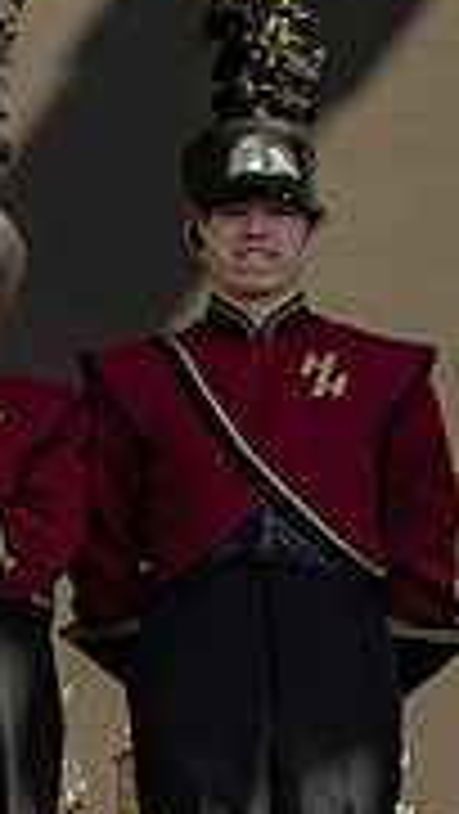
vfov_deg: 10.9
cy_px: 427
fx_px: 4257
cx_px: -591
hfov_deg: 6.0
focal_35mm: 197
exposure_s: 1/250
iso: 180
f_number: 8
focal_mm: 52
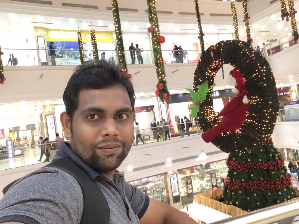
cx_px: 150
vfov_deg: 45.4
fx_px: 268
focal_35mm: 31
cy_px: 112
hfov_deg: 58.4
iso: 160
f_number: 2.4
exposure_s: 1/33
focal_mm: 2.15
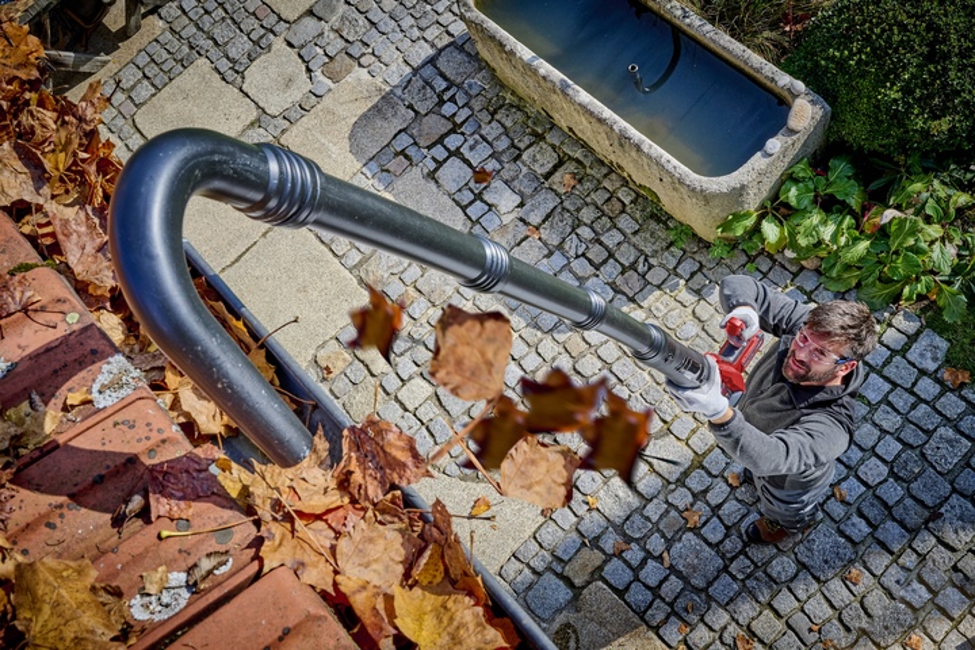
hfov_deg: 54.4
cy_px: 325
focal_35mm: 35
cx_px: 488
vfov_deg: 37.9
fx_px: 948
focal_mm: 35
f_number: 14
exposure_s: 1/160
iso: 500
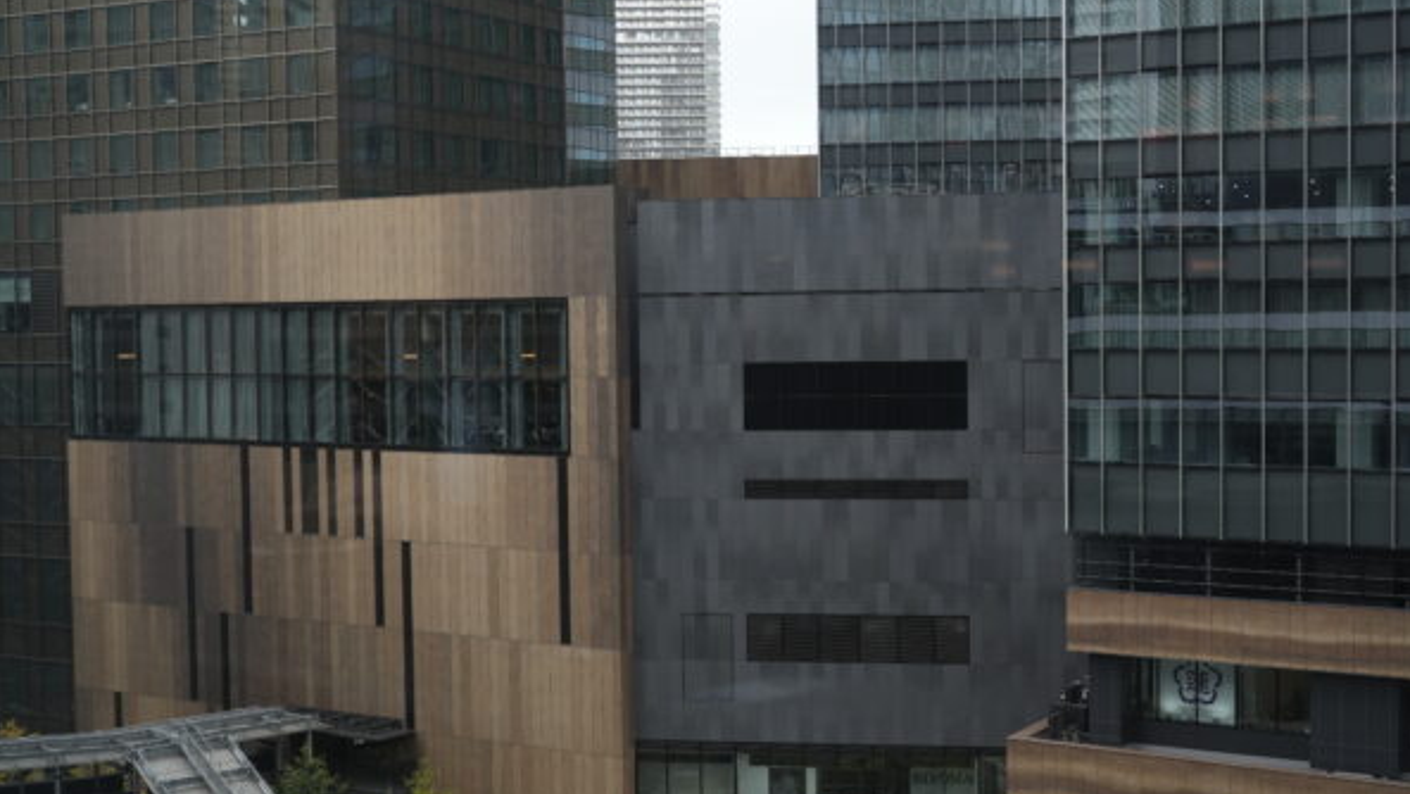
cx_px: 709
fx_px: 1982
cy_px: 407
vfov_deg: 22.7
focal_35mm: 53
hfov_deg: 39.2
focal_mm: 50
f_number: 5.6
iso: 250
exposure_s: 1/100
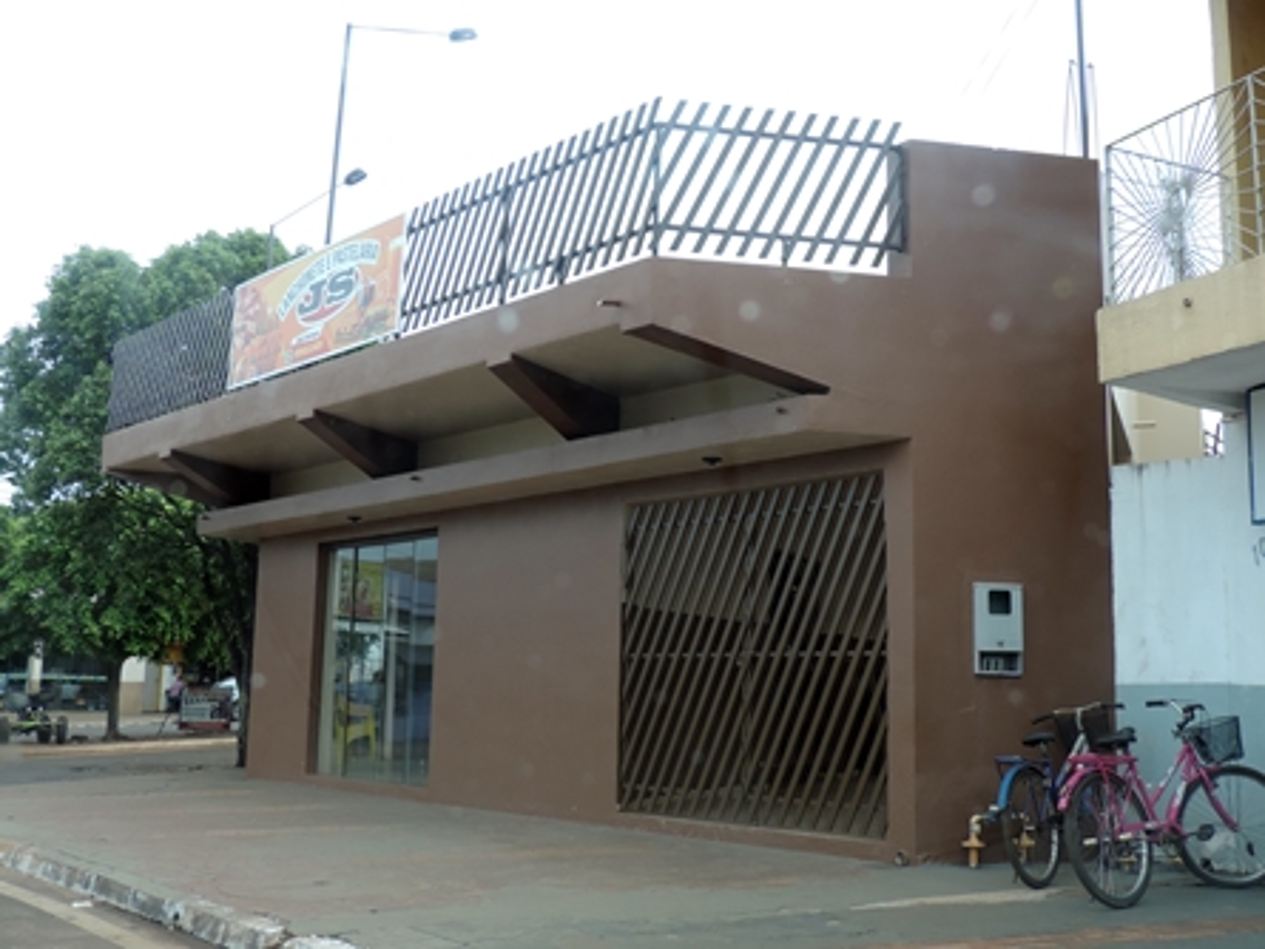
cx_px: 632
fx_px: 1462
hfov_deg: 46.8
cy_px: 474
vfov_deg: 36.0
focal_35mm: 40
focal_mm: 7.1
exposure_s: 1/100
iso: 80
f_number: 3.3
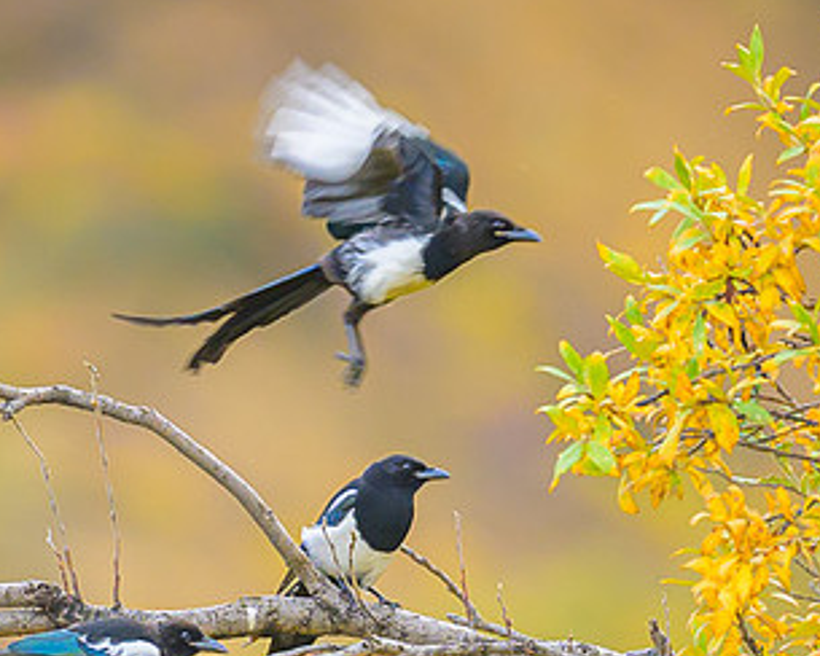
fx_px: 41475
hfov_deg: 1.1
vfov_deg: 0.9
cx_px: -3
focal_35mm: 1709
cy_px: 160
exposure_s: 1/500
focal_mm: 400
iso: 800
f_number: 4.5
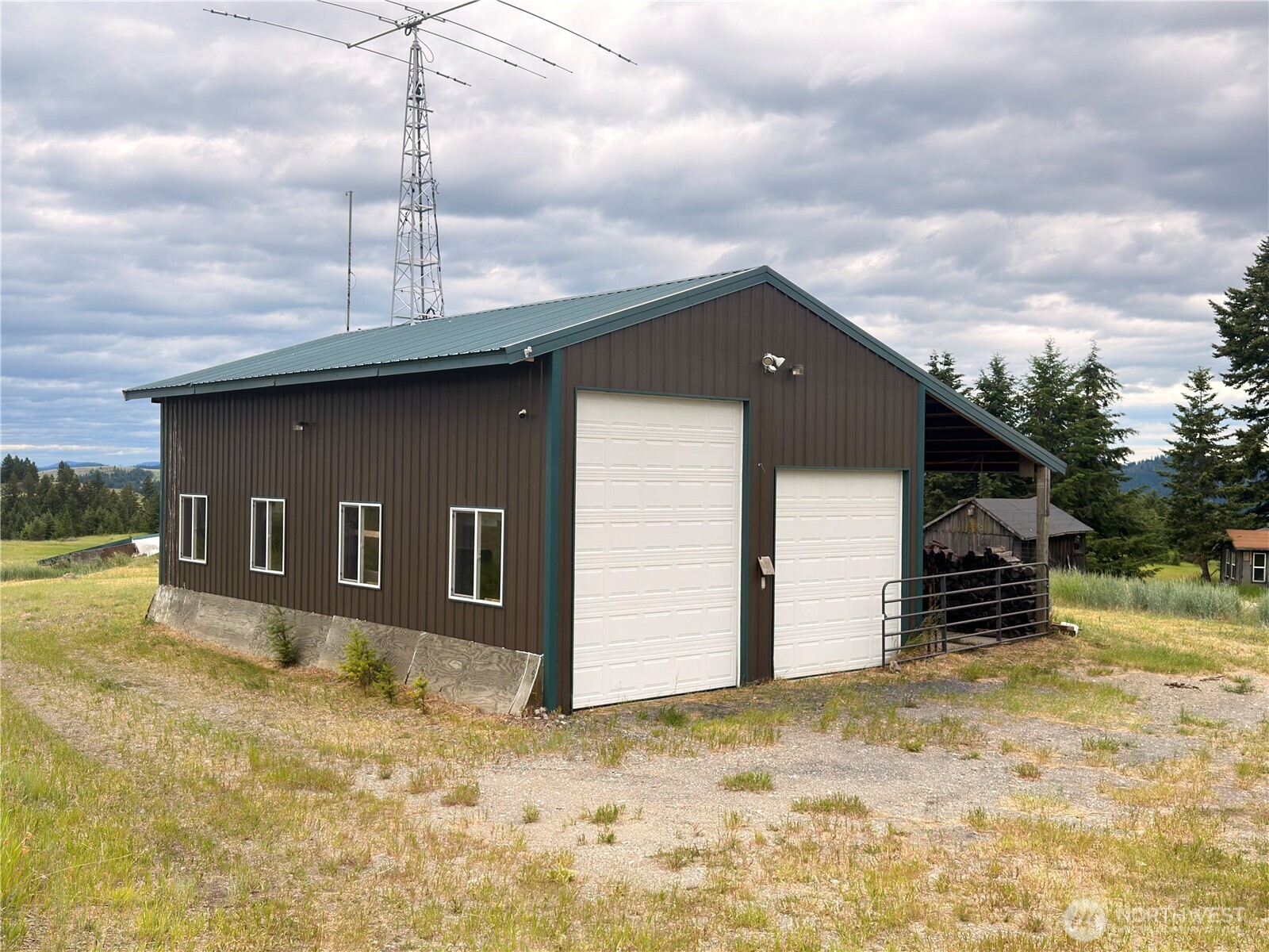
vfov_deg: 40.7
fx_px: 1283
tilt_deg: -0.6
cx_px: 634
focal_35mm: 35
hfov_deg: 52.6
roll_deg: -0.1
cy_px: 476
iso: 100
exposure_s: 1/1013
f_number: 1.78
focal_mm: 6.76
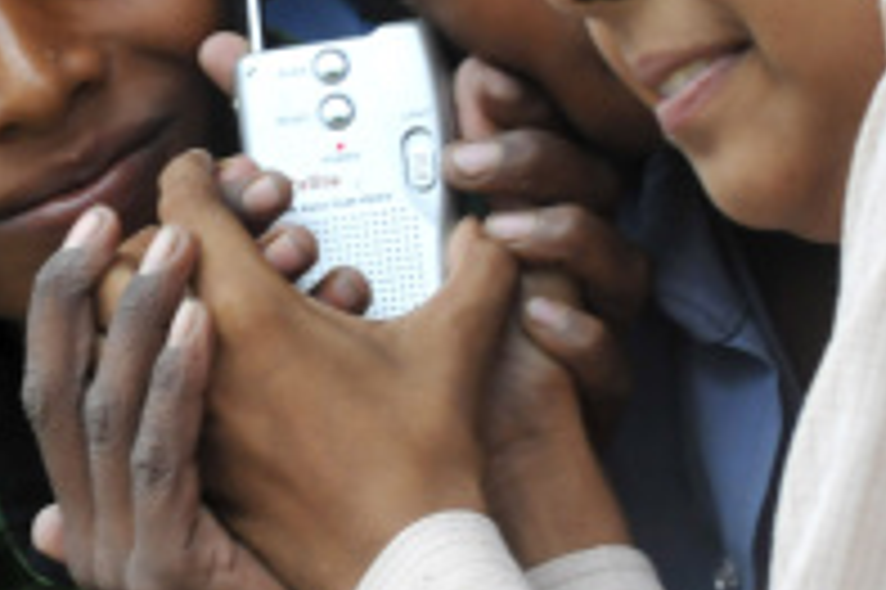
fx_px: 7770
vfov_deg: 4.3
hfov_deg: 6.5
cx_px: 139
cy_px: 32
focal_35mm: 316
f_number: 6.3
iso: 800
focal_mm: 70
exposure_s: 1/60
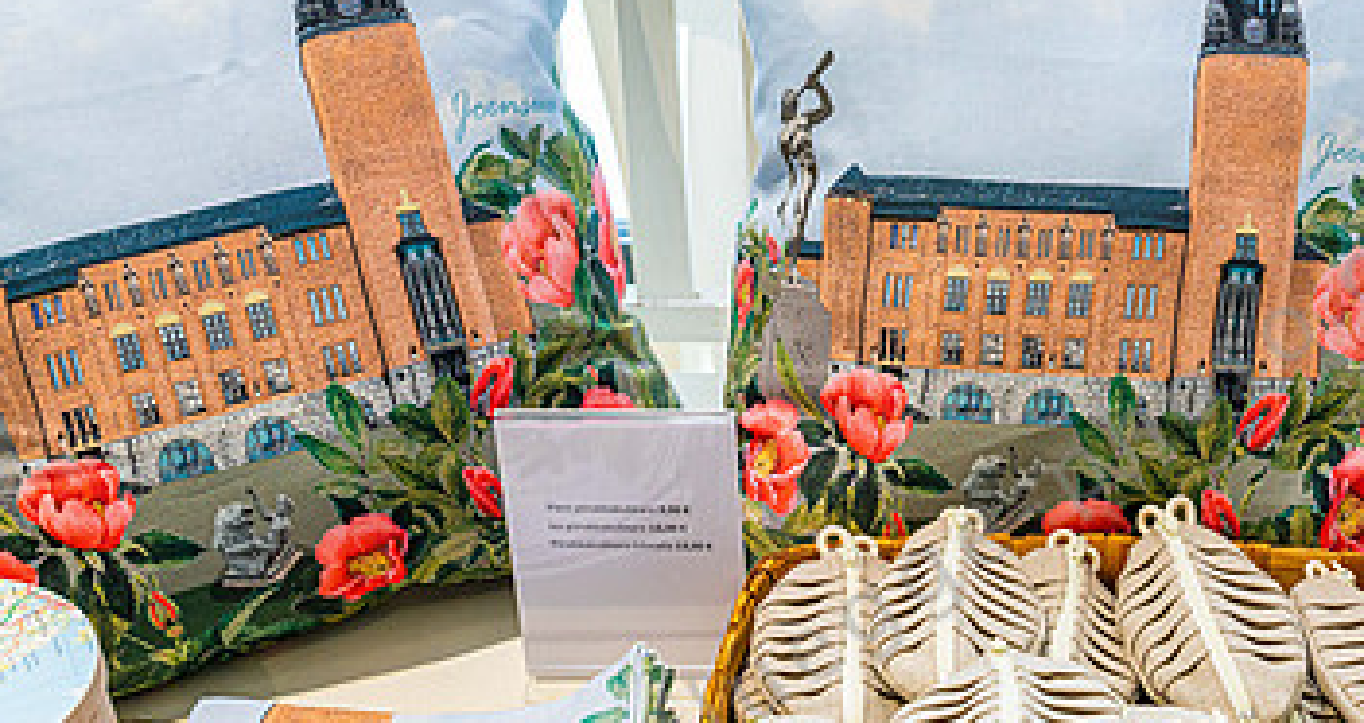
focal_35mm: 64
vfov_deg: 17.9
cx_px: 1063
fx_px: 2283
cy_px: 477
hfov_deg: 32.5
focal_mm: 33
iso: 400
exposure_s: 1/200
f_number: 4.5
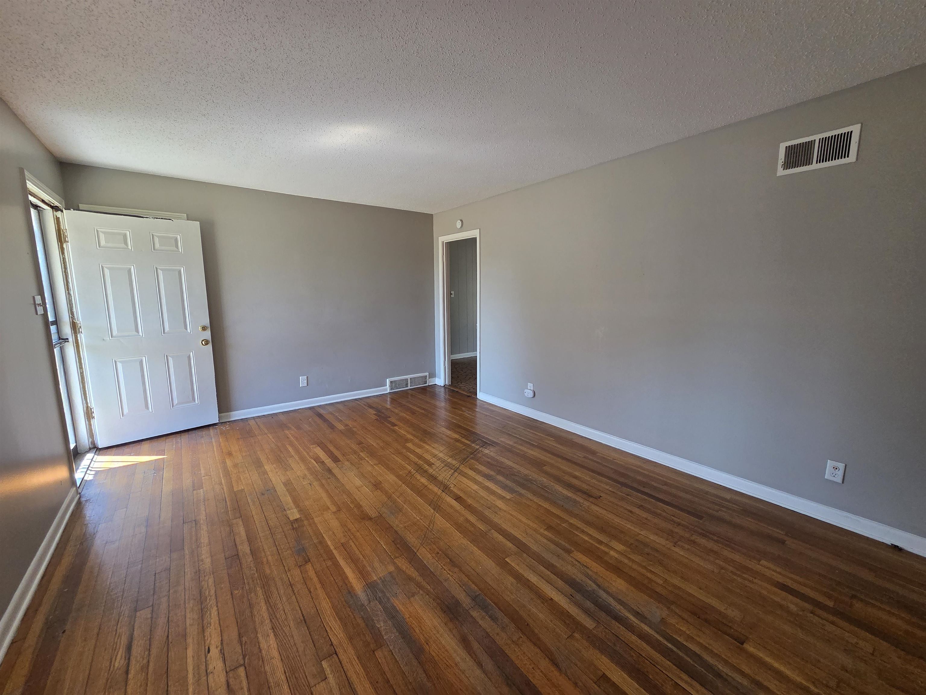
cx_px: 463
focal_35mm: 13
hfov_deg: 106.2
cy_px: 348
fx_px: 348
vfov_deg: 89.9
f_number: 2.2
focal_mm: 2.2
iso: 160
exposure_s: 1/120
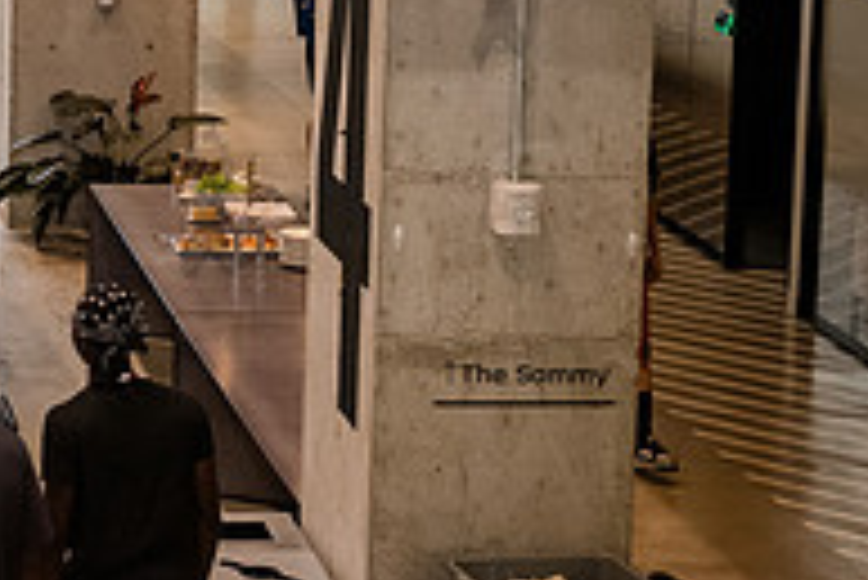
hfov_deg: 15.0
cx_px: -373
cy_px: -20
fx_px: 3088
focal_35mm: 128
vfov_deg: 10.6
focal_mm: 42
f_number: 4.5
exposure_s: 1/400
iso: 5000
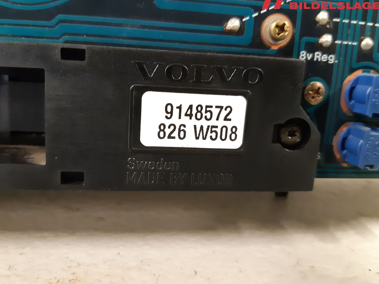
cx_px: 177
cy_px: 132
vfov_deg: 48.2
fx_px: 318
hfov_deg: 61.6
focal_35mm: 29
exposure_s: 1/25
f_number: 1.7
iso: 500
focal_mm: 3.93
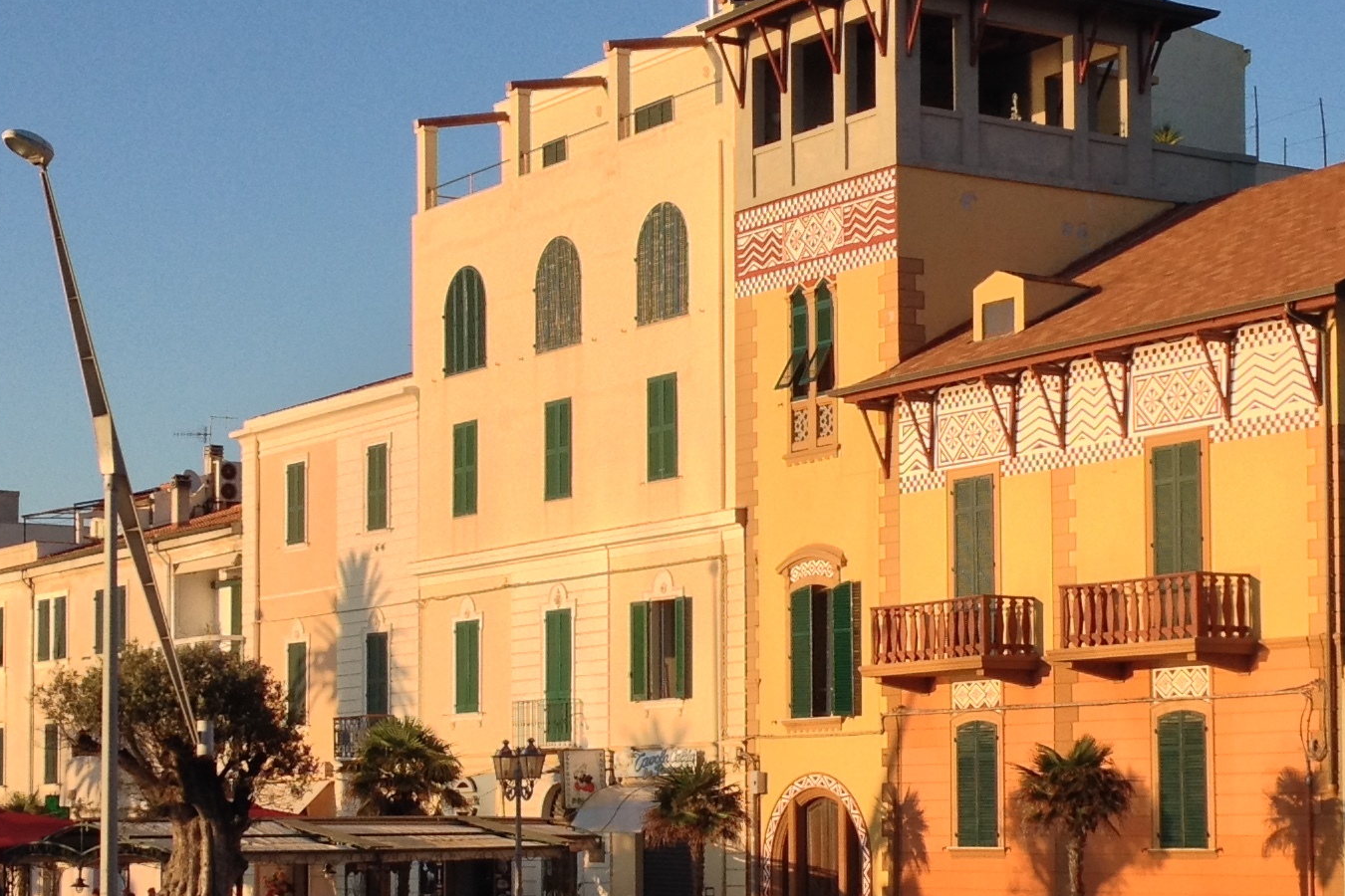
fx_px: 3288
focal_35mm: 88
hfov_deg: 23.1
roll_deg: +0.8
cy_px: 626
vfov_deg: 15.5
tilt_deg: +0.7
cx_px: 702
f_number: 2.4
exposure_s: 1/800
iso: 50
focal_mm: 4.28
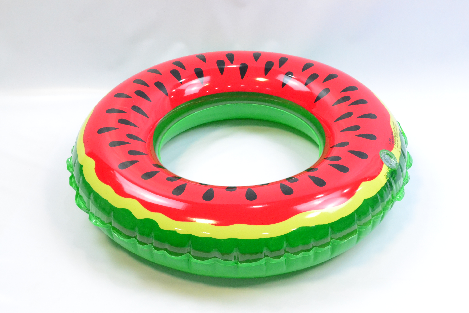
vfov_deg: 25.3
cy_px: 159
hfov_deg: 37.2
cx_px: 239
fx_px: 697
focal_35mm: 54
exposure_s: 1/15
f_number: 16
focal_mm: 35
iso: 3200
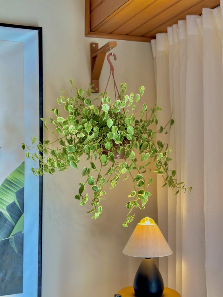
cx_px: 112
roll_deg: +0.4
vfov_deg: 39.7
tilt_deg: +0.4
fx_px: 412
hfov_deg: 30.3
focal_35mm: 48
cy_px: 148
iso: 80
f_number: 1.78
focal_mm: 6.86
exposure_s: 1/252
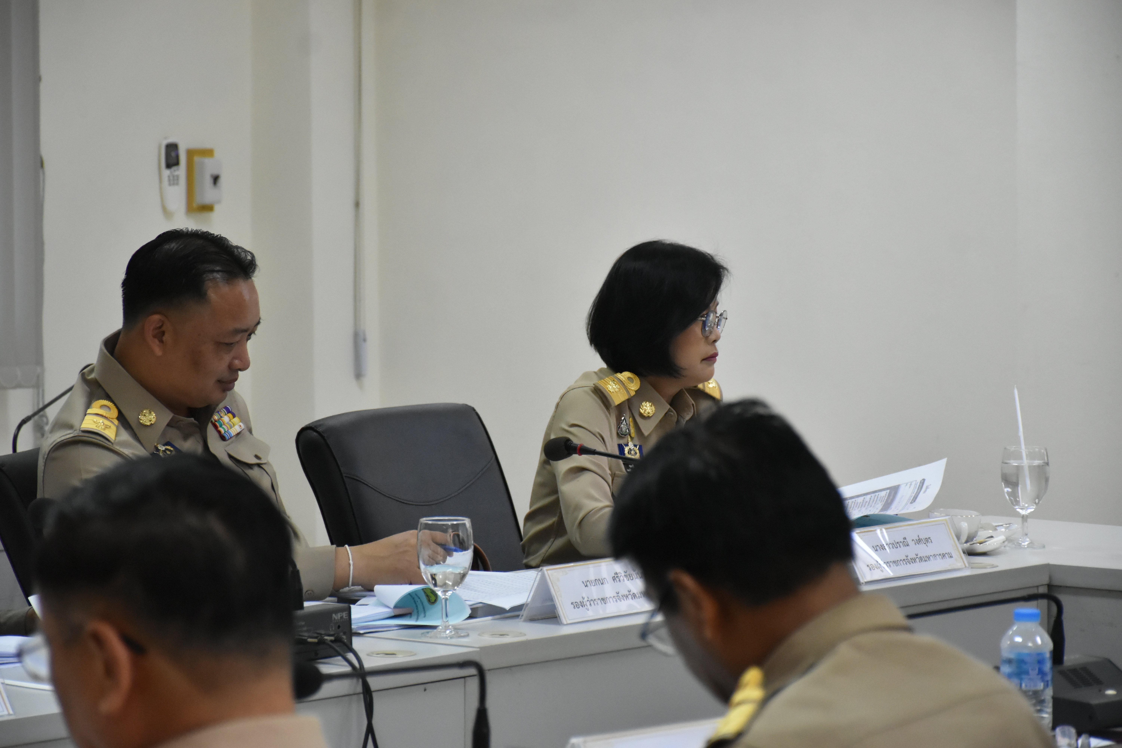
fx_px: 4675
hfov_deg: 13.7
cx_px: 561
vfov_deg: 9.1
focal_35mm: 150
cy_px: 374
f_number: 5.6
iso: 3200
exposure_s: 1/200
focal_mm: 100
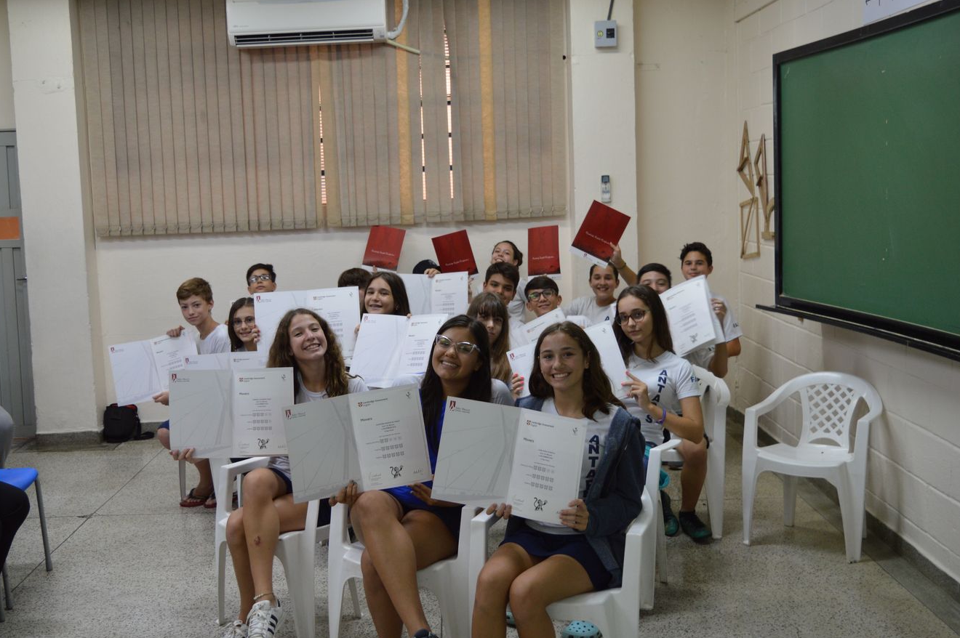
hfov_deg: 48.4
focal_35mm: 40
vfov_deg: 33.3
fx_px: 1066
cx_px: 423
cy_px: 301
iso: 400
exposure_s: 1/60
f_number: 4
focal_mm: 22
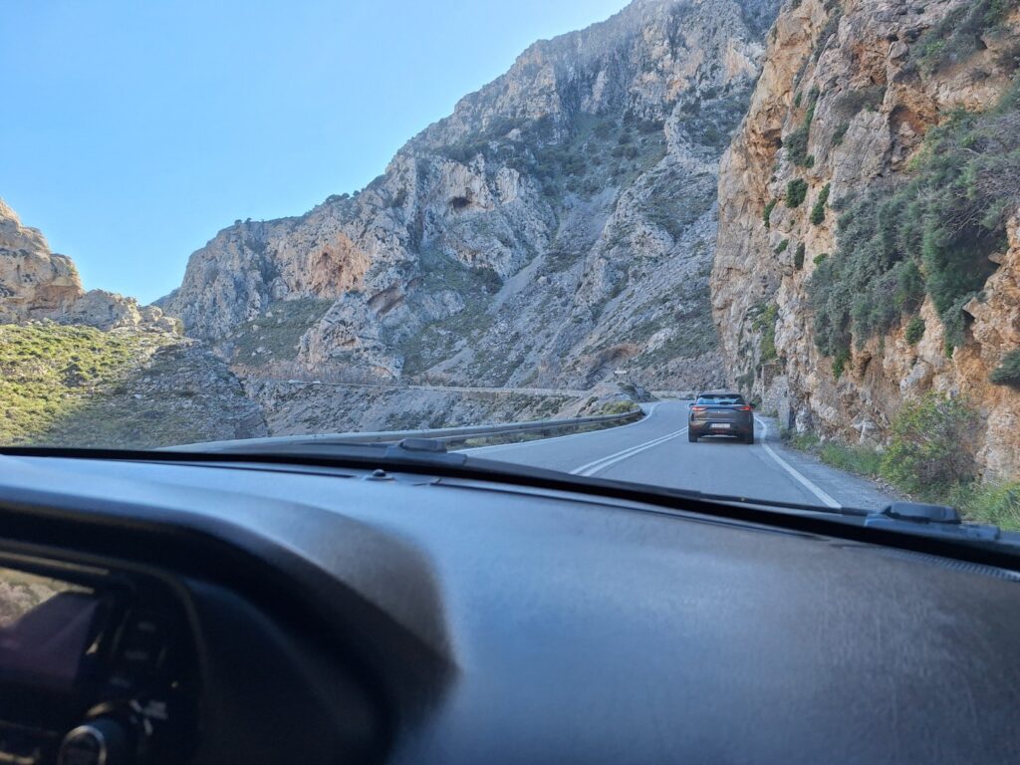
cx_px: 510
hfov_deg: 73.9
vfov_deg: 58.9
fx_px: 678
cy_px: 382
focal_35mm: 23
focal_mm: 5.54
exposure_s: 1/355
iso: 40
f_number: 1.8
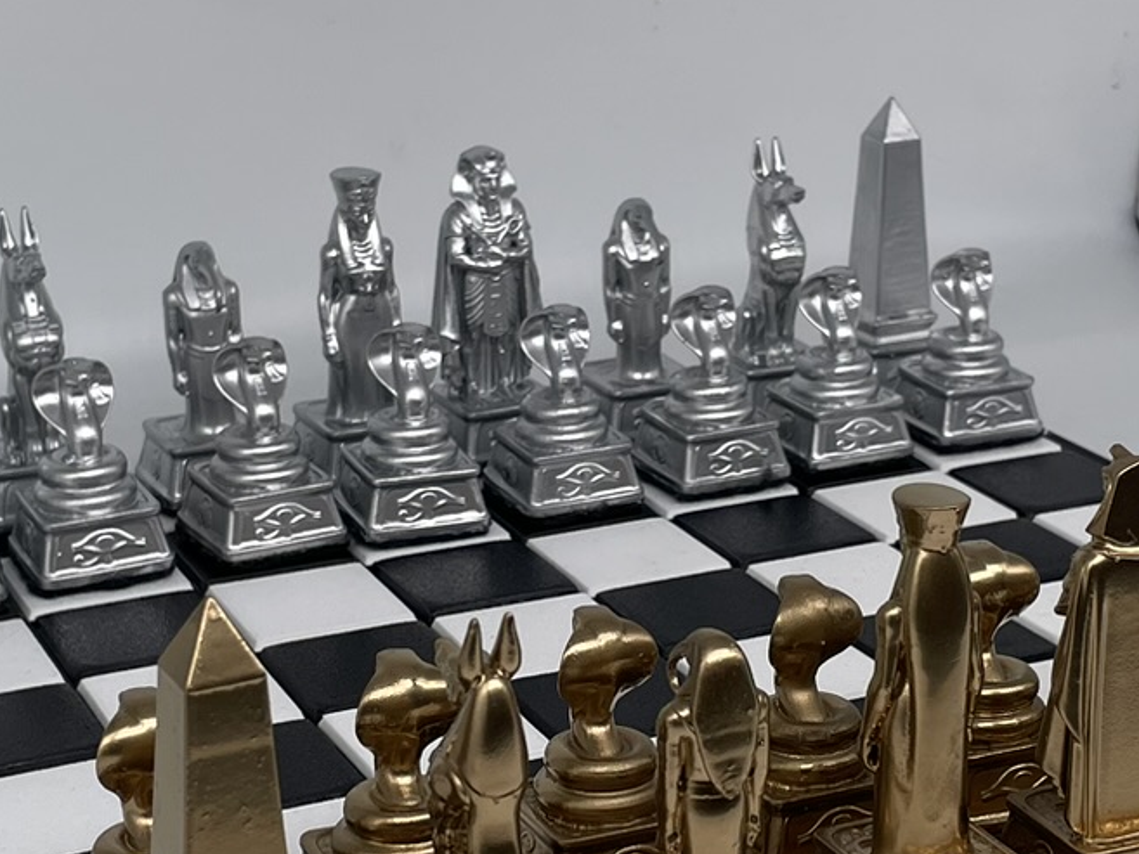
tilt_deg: -17.0
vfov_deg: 18.2
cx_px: 586
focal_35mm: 81
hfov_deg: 24.1
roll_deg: -0.1
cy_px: 487
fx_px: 2666
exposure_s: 1/1595
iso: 32
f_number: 1.6
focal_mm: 4.2
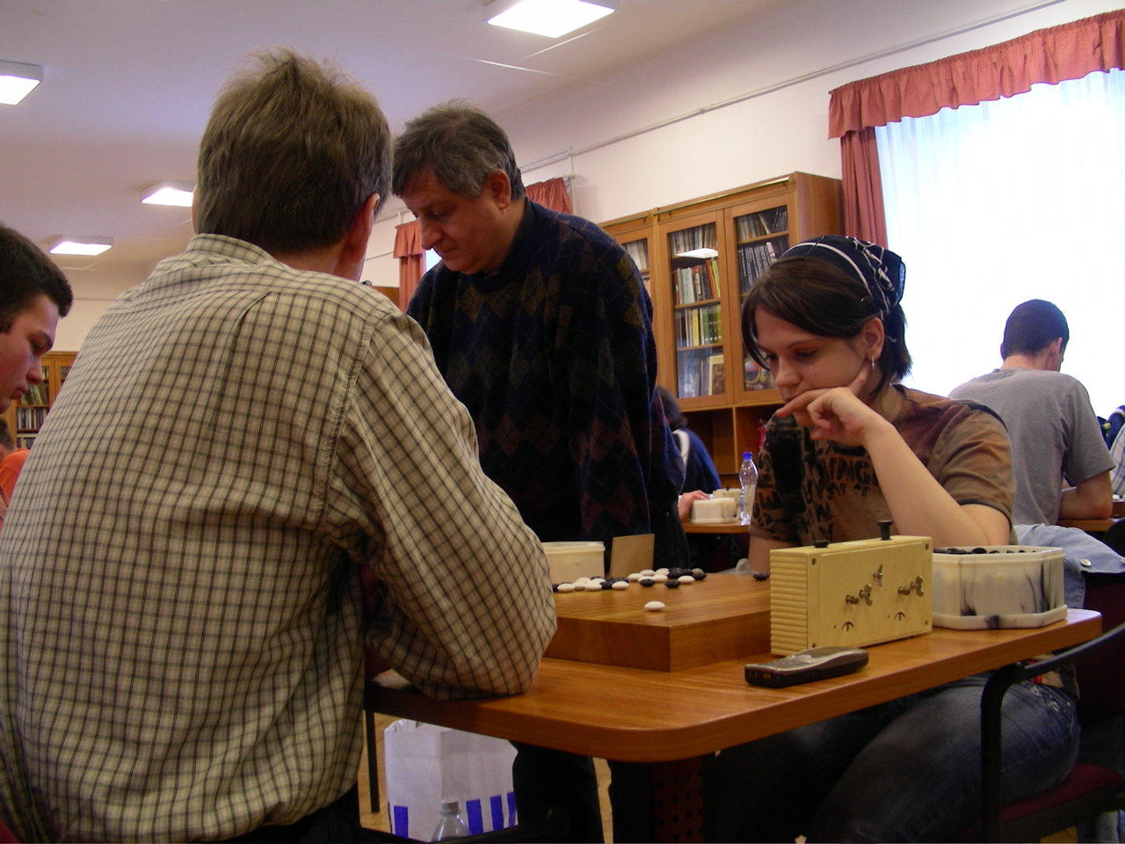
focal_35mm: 38
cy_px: 422
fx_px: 1235
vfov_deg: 37.7
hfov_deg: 49.0
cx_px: 562
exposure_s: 1/4.7
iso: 50
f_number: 3.5
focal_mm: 6.3
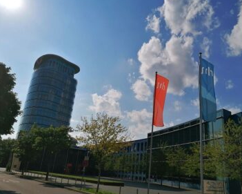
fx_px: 215
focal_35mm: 30
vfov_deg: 48.5
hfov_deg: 58.6
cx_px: 135
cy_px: 99
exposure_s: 1/7463
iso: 50
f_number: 1.8
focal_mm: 4.75
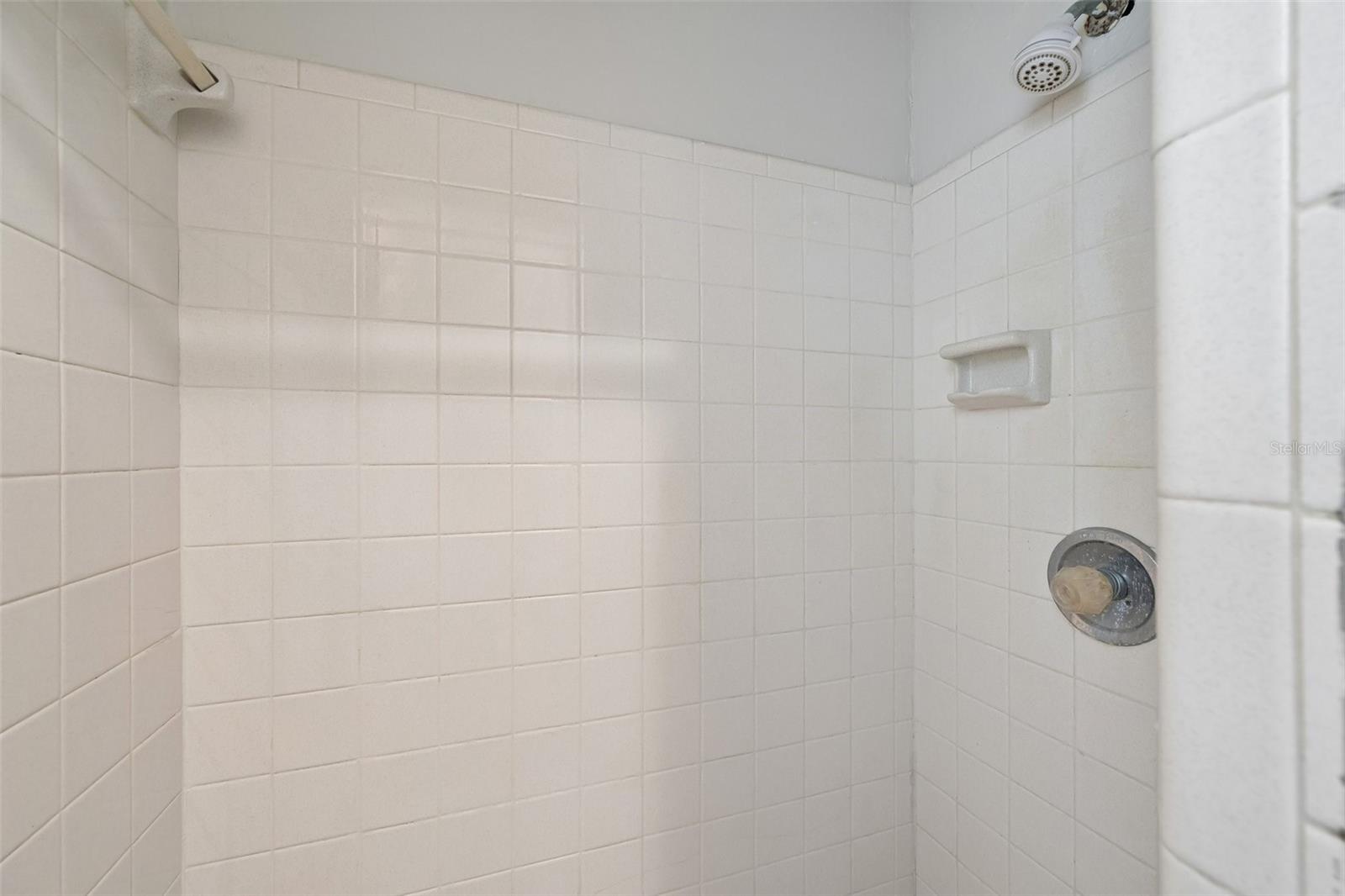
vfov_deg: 81.2
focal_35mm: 14
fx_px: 523
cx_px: 672
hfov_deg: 104.3
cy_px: 448
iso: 400
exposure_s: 1/3.33
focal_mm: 14
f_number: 8
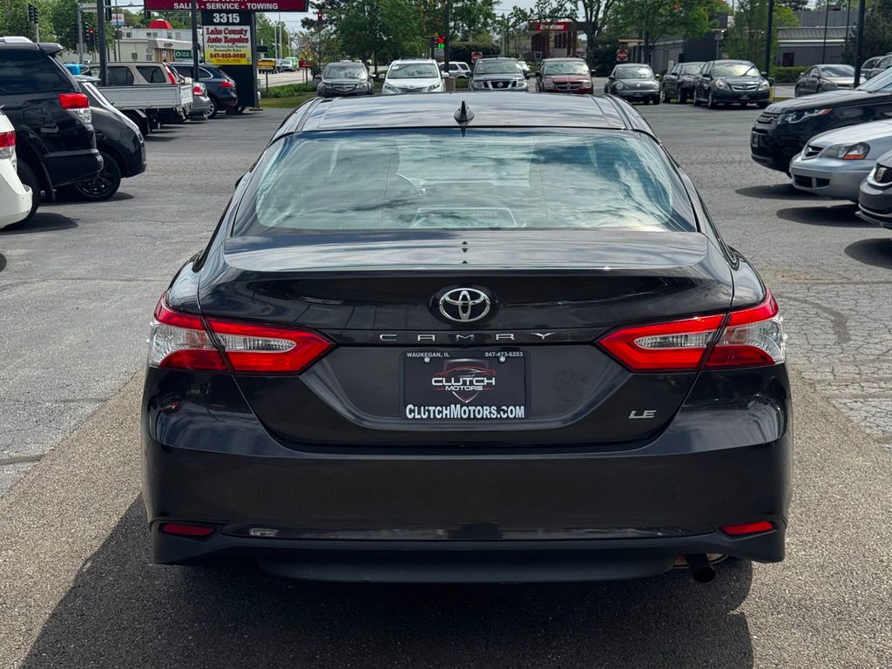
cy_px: 334
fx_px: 1237
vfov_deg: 30.3
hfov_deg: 39.7
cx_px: 446
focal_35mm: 48
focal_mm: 6.76
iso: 64
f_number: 1.78
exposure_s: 1/4608
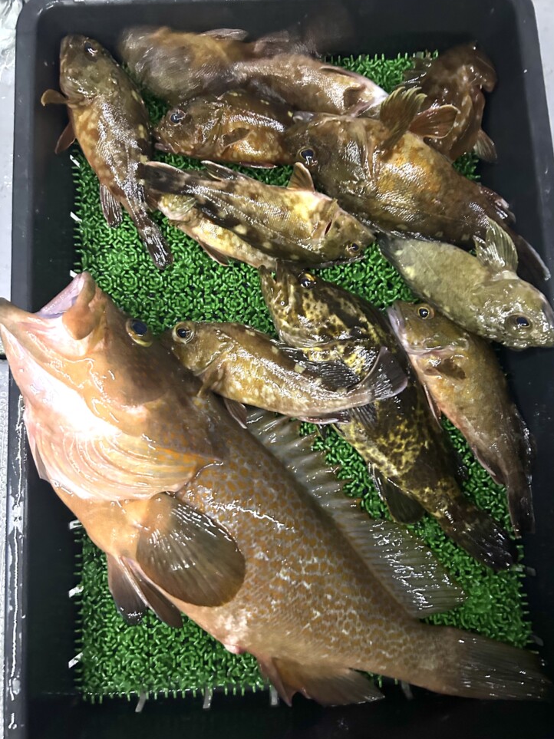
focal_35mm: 27
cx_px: 275
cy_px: 365
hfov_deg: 51.3
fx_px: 576
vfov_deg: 65.3
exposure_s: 1/28
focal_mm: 5.7
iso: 1000
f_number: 1.5
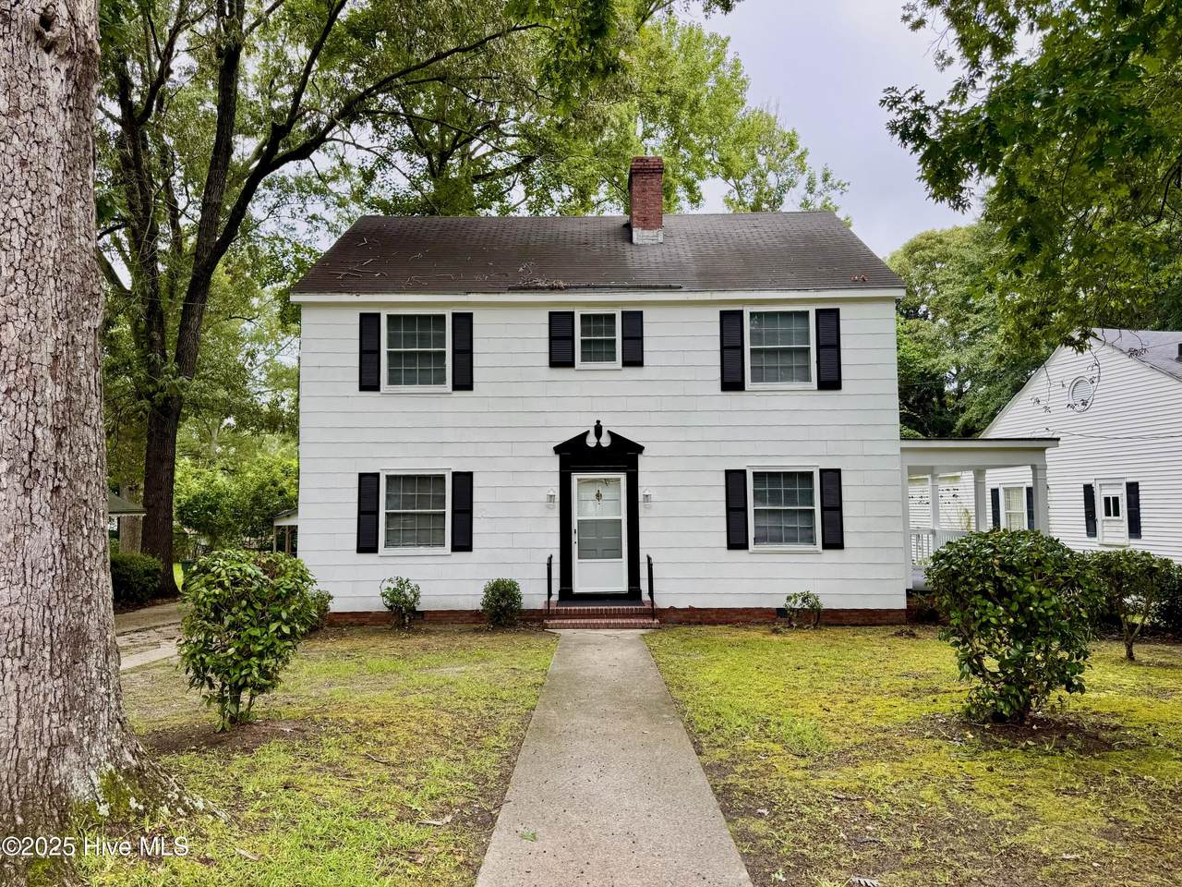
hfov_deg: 71.6
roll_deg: +0.0
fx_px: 820
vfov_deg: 56.8
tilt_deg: +3.4
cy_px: 444
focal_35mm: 24
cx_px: 591
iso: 80
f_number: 1.78
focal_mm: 6.76
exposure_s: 1/593
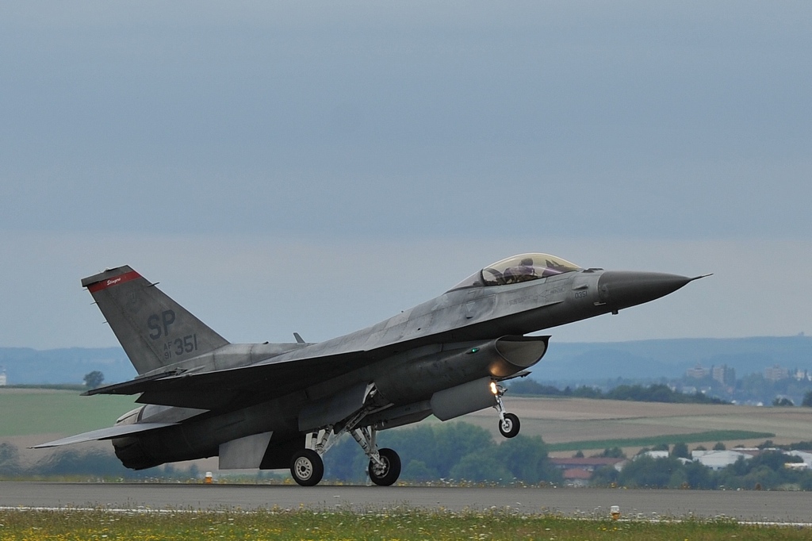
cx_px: 406
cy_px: 270
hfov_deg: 10.3
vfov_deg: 6.9
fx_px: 4509
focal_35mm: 200
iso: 280
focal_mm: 200
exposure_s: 1/1250
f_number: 5.6
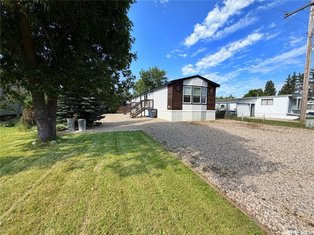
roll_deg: +1.9
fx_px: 127
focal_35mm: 14
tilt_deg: -4.1
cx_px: 157
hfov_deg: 102.1
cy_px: 118
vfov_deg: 85.7
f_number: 2.2
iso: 32
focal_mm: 2.22
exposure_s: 1/770
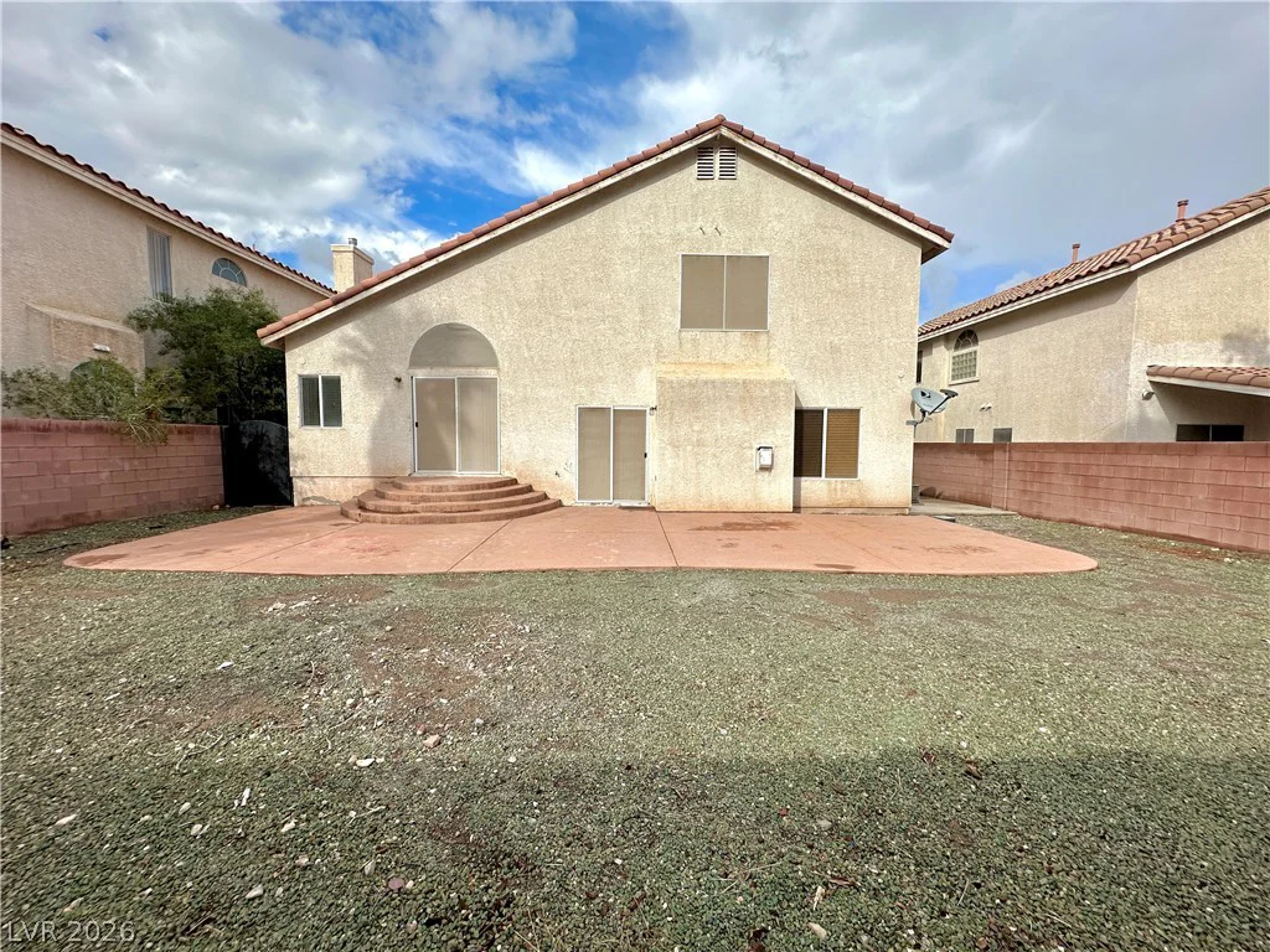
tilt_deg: -3.7
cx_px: 635
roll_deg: +0.0
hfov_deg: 102.1
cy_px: 476
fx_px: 514
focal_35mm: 14
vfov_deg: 85.7
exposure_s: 1/3040
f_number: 2.2
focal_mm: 2.22
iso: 50
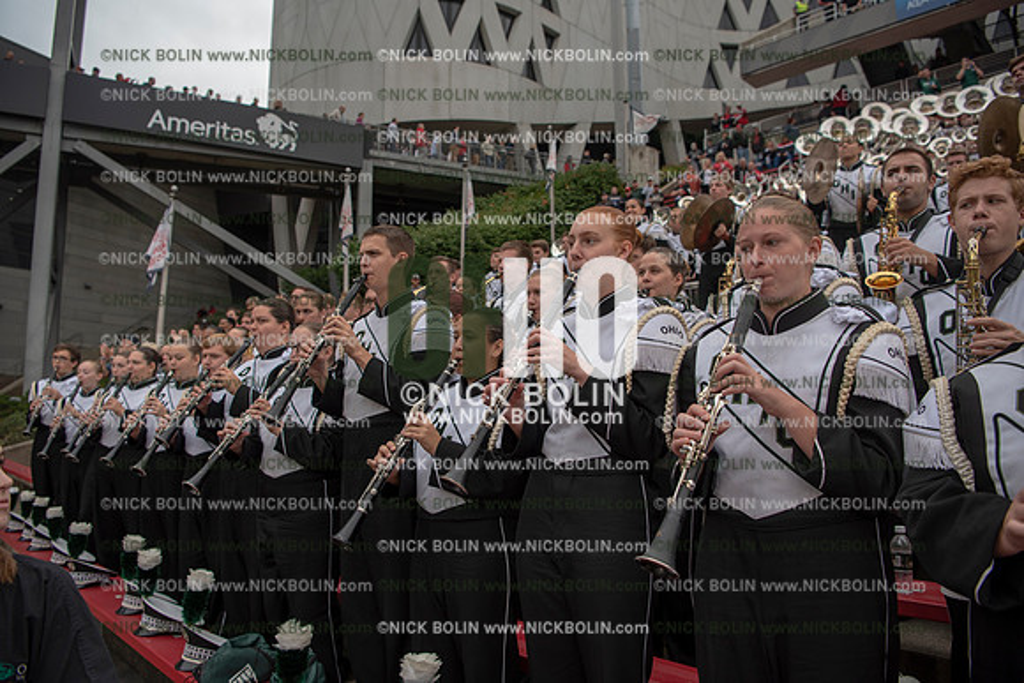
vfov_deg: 53.2
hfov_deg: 73.7
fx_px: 683
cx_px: 512
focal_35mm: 24
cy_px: 342
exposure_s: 1/800
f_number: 3.5
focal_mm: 24
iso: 250
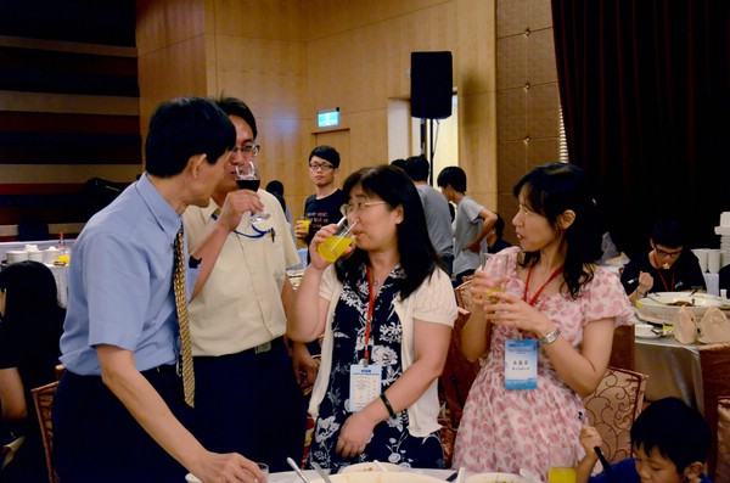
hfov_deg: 43.7
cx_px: 365
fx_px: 910
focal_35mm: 45
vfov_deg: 29.7
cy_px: 242
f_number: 4.2
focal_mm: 30
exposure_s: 1/80
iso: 3200
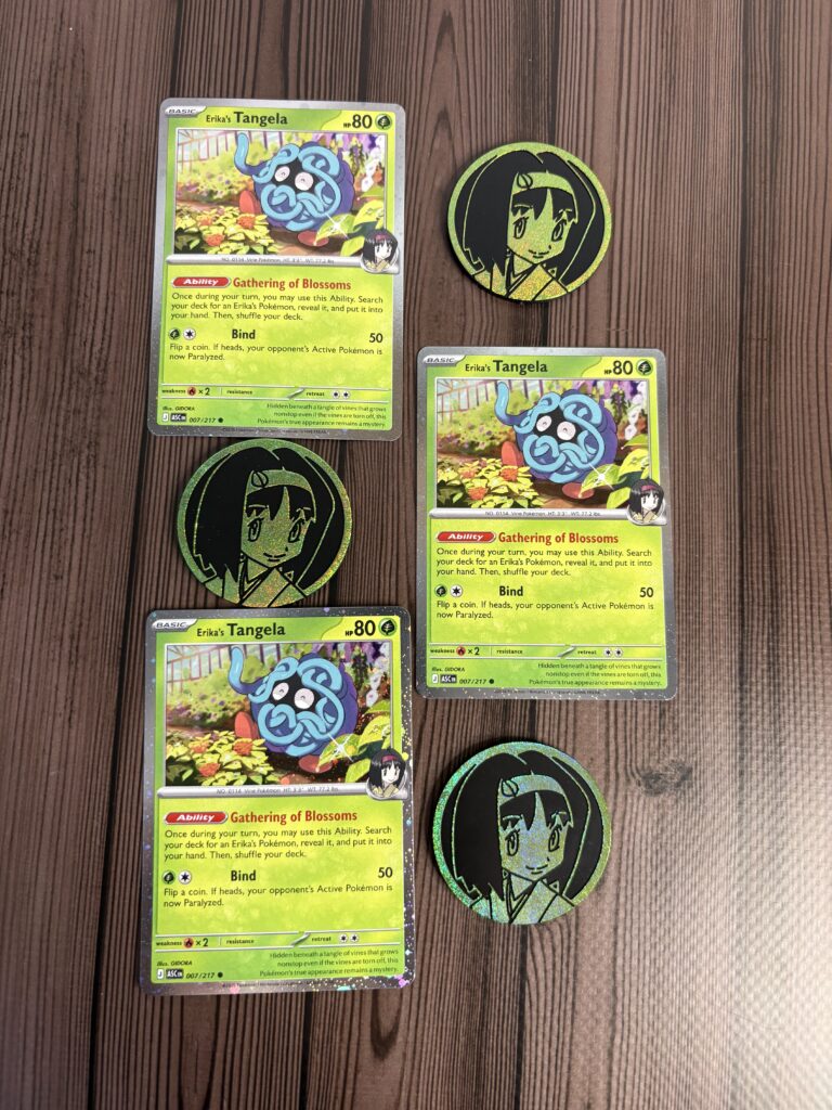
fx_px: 833
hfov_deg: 53.1
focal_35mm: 26
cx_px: 416
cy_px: 555
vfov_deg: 67.3
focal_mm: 5.96
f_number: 1.6
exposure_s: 1/60
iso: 160
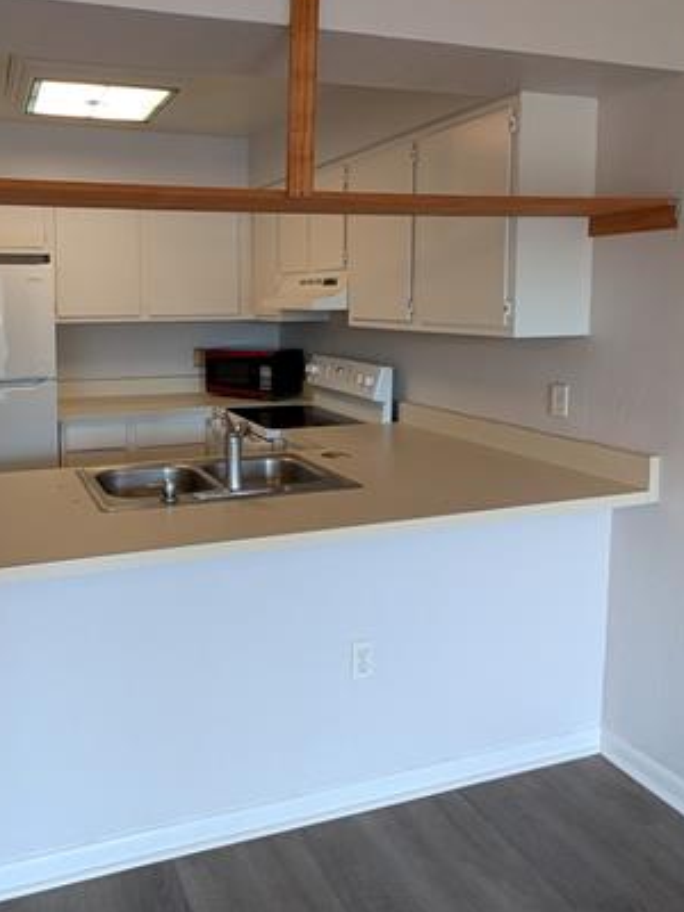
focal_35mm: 25
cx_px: 196
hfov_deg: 53.1
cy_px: 369
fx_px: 659
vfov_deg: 68.8
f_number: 2.2
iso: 56
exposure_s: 1/24
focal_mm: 1.95
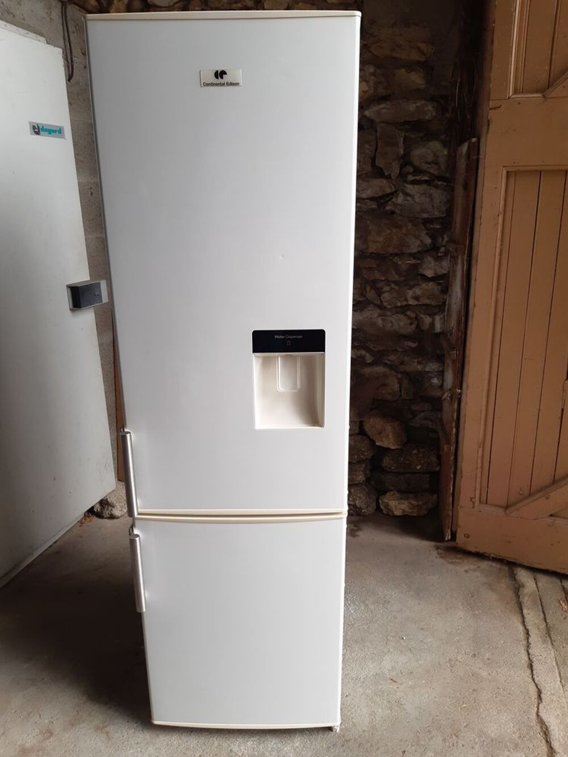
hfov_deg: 53.1
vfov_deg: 67.3
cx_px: 284
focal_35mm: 26
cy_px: 378
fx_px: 569
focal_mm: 3.92
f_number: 1.7
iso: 40
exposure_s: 1/228
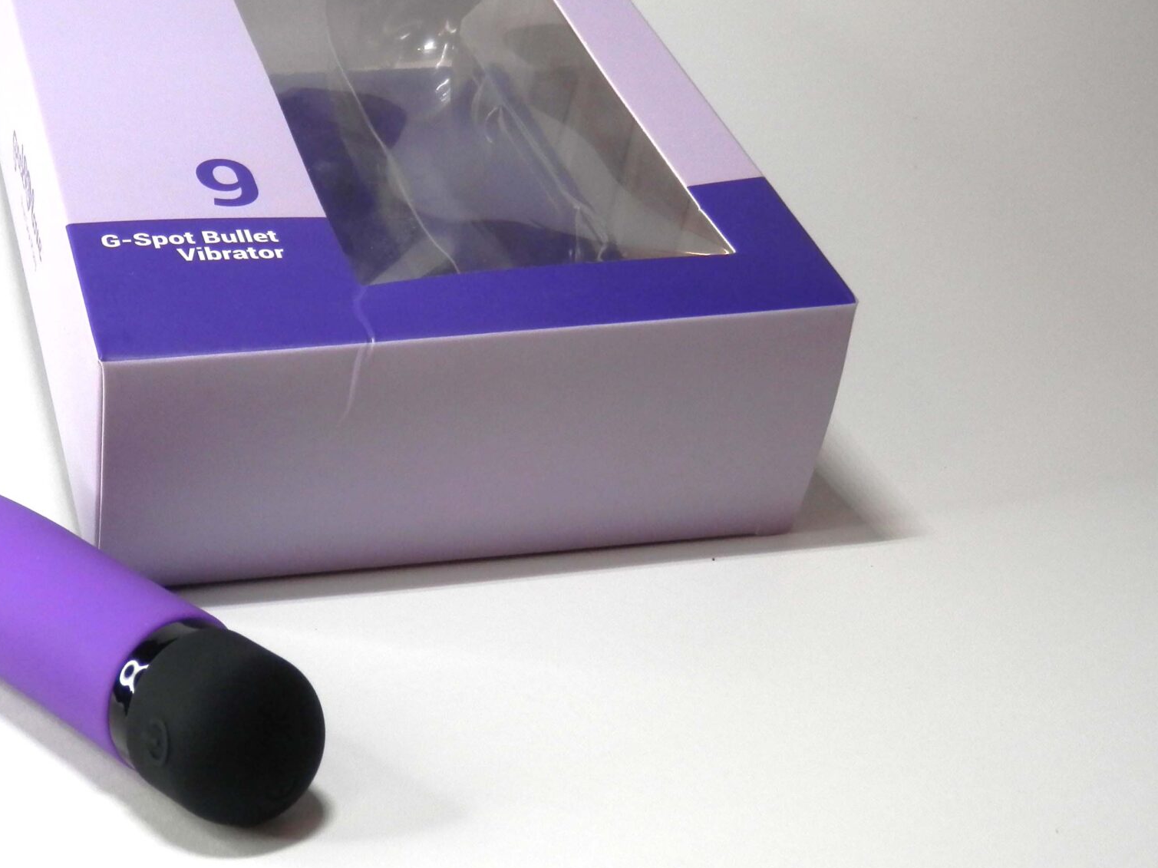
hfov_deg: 33.1
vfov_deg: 26.1
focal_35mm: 56
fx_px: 1873
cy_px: 448
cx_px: 190
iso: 80
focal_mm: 6
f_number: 3.4
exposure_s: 1/60
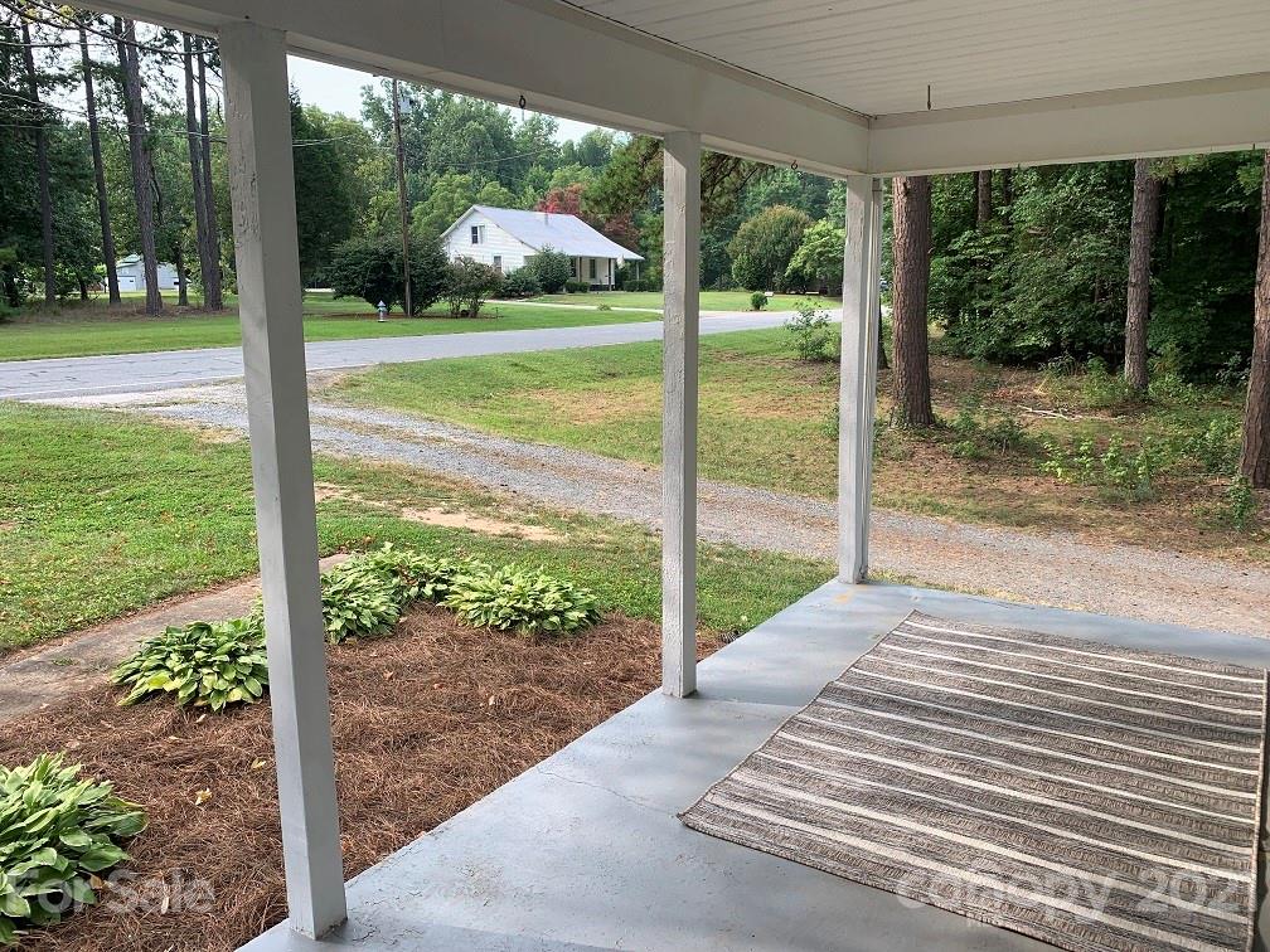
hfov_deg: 67.3
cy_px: 476
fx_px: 954
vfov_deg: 53.1
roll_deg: +0.5
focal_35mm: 26
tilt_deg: -12.9
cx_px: 635
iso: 25
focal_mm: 4.25
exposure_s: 1/338
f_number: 1.8
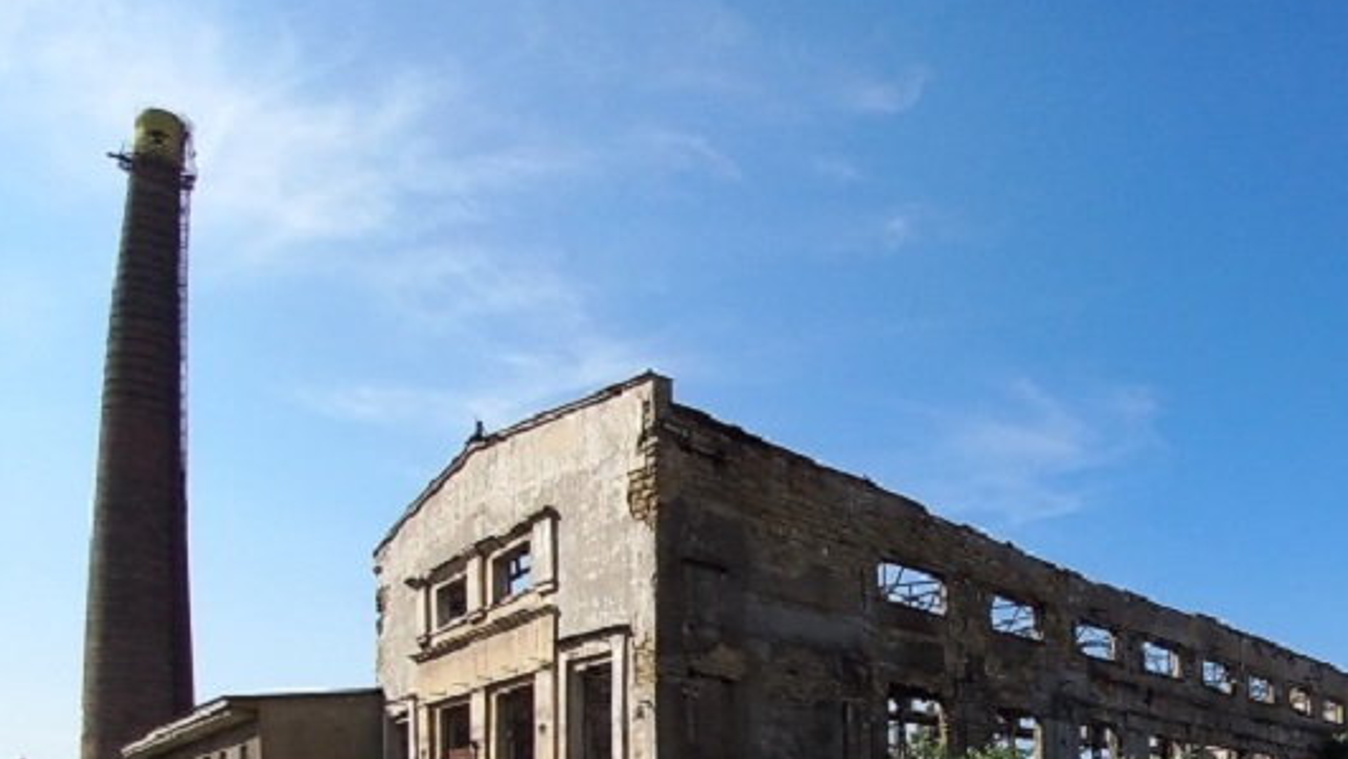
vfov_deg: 39.4
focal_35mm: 24
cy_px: 829
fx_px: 858
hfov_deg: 67.0
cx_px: 1132
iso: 40
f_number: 2.2
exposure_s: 1/1318
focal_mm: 1.42
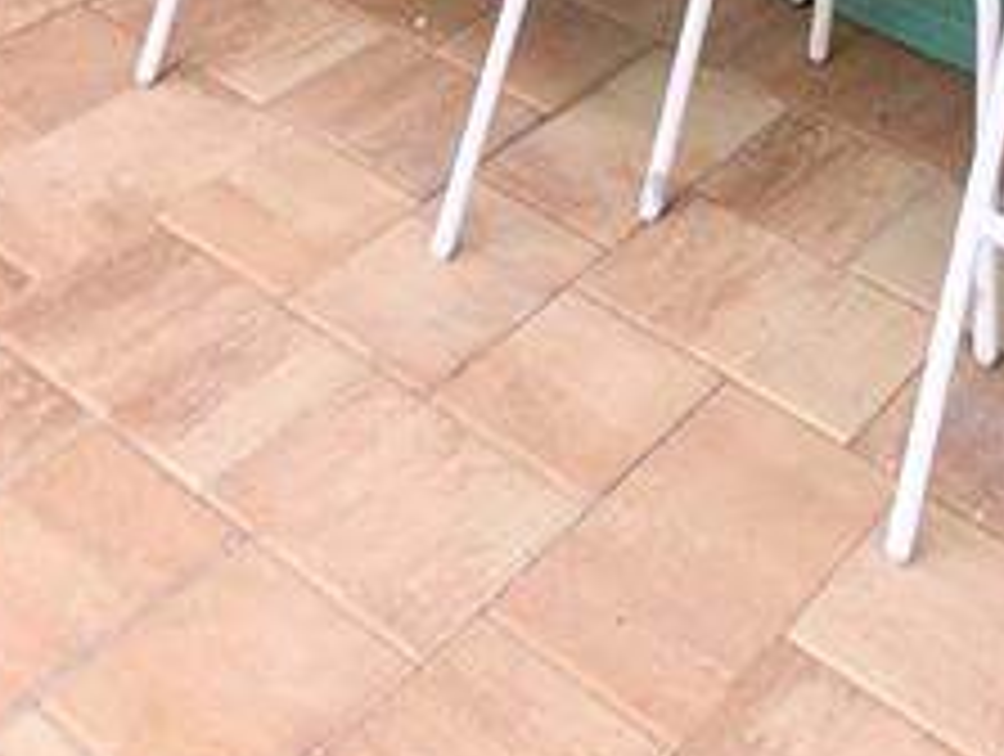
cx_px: 788
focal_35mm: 55
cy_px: -842
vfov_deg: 17.2
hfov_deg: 34.0
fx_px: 1598
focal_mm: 2.02
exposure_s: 1/867
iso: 52
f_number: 1.7
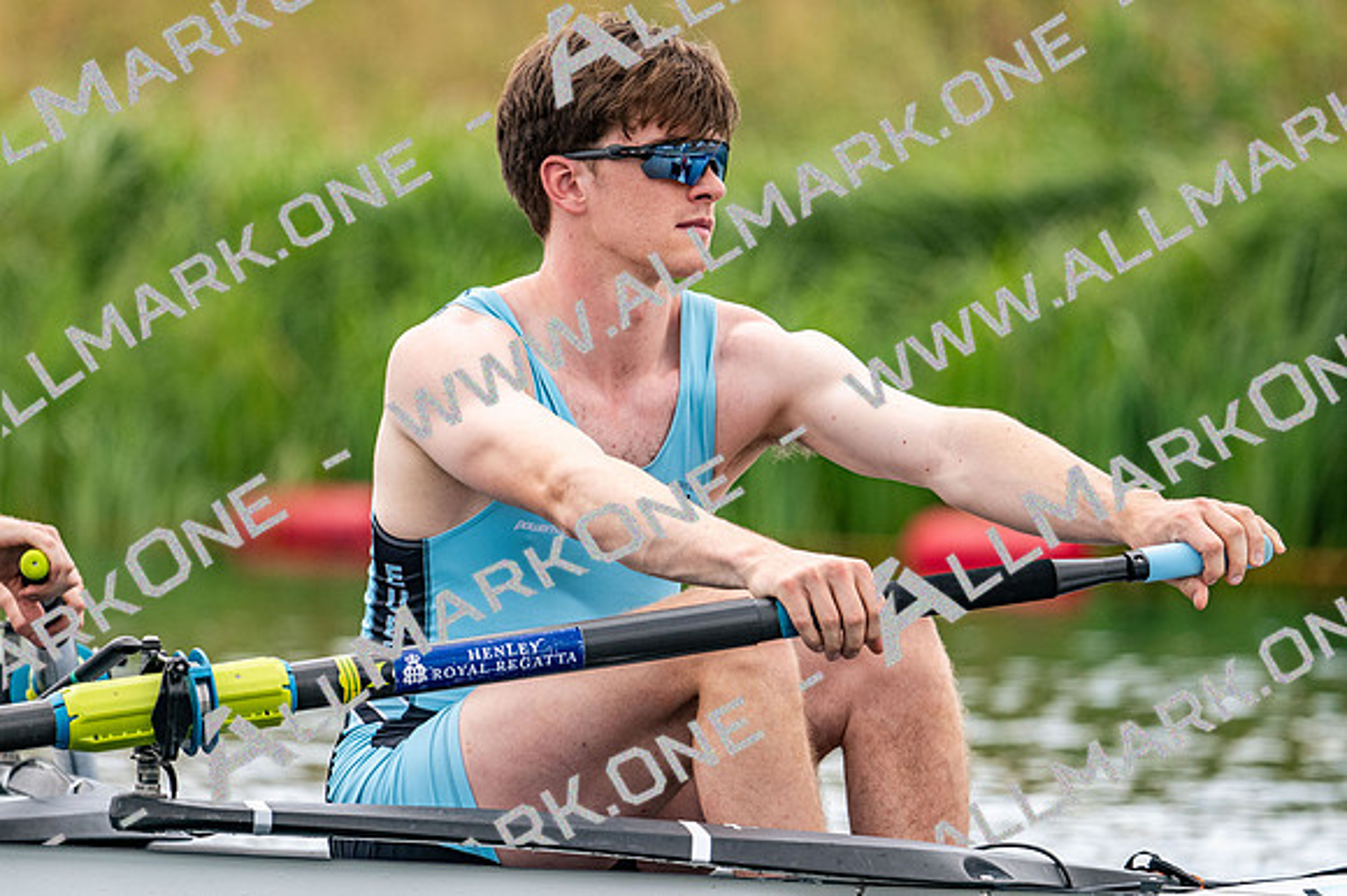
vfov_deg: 2.3
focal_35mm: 600
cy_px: 448
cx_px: 674
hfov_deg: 3.4
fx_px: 22436
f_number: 4.5
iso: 450
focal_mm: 400
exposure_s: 1/2500
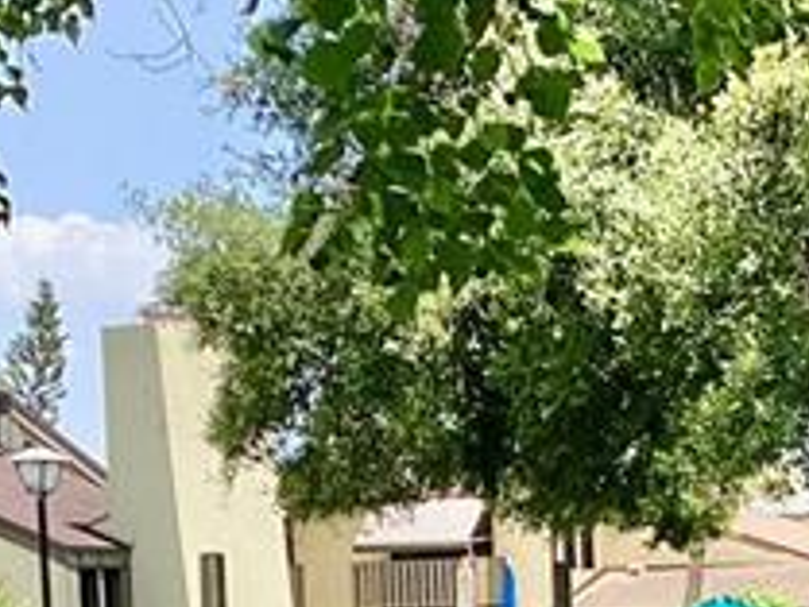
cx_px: 879
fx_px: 3554
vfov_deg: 9.5
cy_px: 858
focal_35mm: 152
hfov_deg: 12.8
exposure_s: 1/392
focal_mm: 3.3
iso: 25
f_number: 2.4
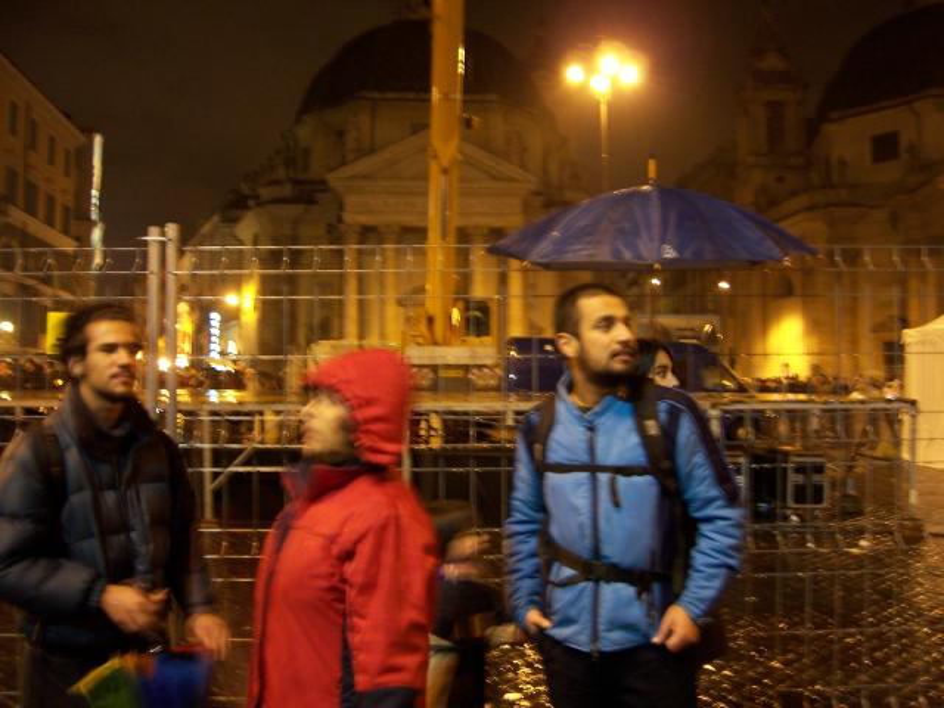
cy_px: 354
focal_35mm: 36
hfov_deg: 51.4
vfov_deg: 39.7
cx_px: 472
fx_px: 982
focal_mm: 6
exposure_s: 1/2
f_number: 3
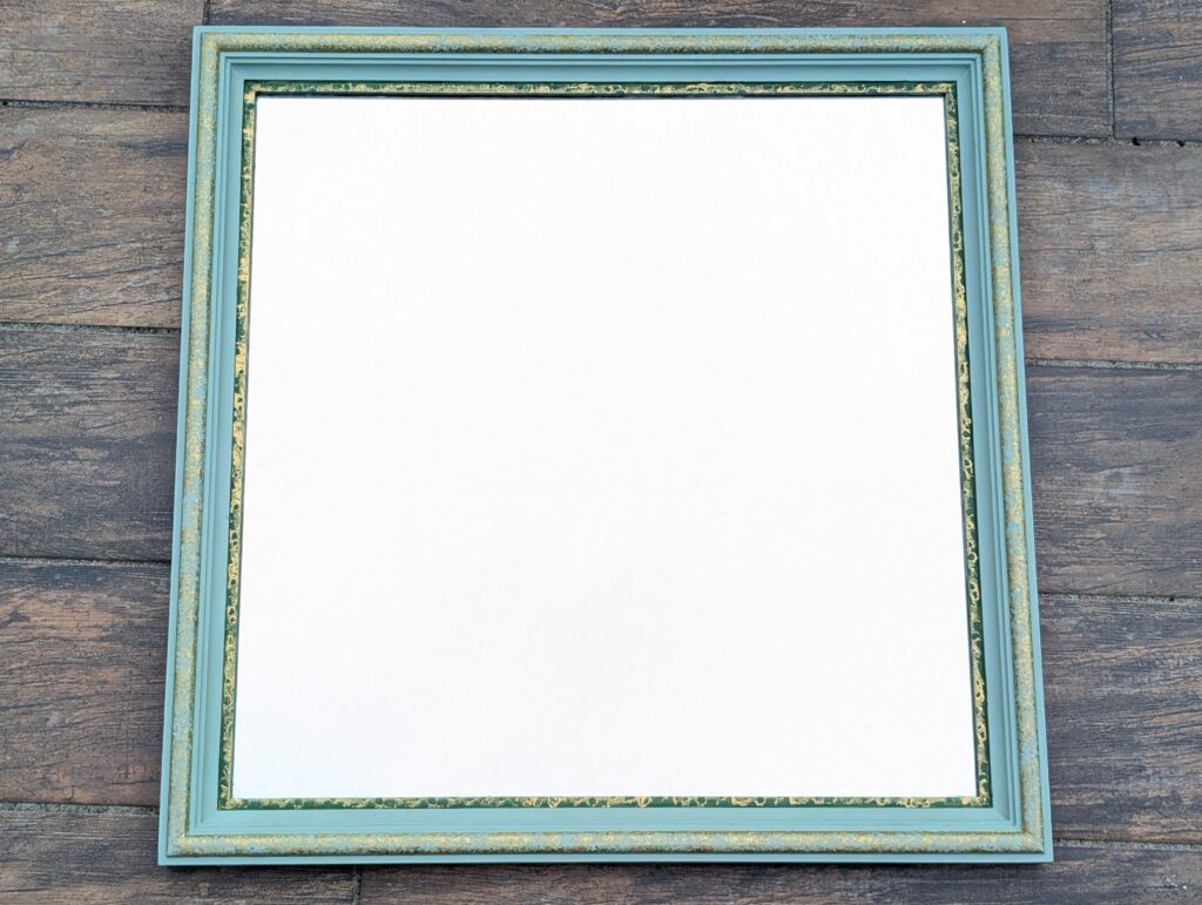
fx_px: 1704
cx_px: 601
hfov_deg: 38.9
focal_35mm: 49
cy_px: 452
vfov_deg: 29.7
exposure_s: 1/90
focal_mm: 6.9
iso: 132
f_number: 1.68
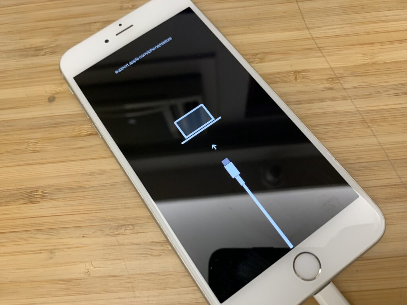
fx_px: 306
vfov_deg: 53.1
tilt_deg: -70.5
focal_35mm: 26
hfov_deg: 67.3
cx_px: 204
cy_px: 152
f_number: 1.8
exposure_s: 1/50
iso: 200
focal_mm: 4.25
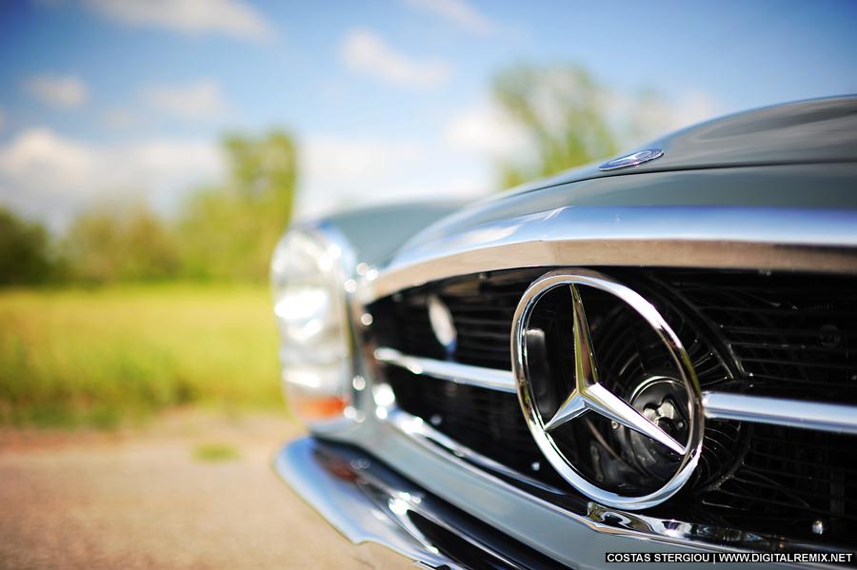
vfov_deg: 37.8
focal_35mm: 35
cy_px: 285
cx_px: 428
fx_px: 833
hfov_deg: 54.5
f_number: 1.4
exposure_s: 1/2000
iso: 100
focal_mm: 35
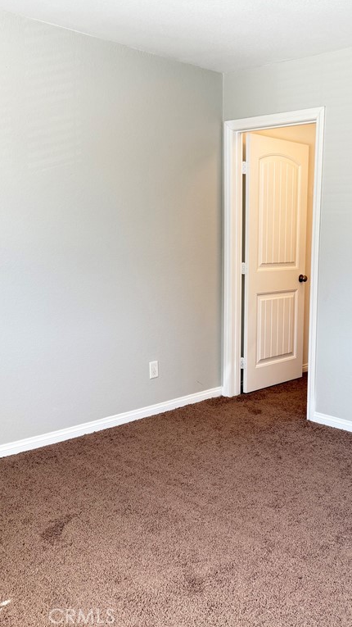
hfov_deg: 33.1
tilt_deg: -8.9
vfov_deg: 56.6
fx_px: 581
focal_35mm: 35
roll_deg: -1.5
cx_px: 260
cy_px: 313
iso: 200
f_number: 1.78
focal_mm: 6.76
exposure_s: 1/120
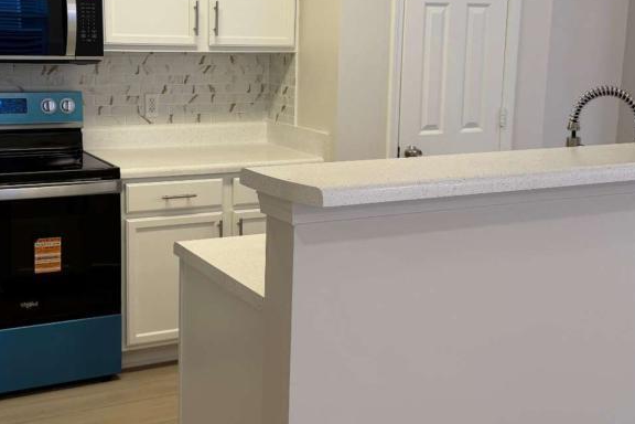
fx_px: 917
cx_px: 271
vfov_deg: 26.0
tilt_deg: -10.6
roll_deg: -0.7
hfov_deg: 38.1
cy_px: 180
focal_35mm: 52
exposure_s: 1/120
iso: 125
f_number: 1.78
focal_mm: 6.76
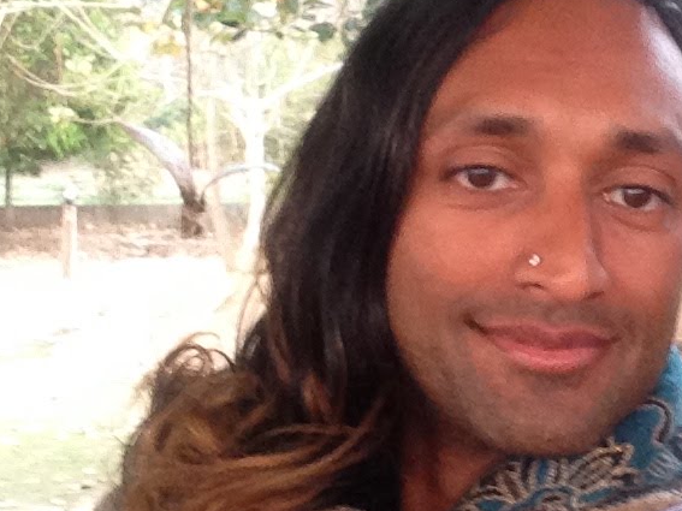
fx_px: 1556
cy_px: 272
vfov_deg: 18.7
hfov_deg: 23.6
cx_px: 688
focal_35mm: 79
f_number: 2.4
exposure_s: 1/30
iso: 125
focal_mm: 2.18
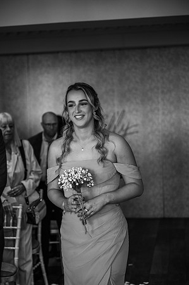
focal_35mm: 70
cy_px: 142
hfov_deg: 19.4
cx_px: 94
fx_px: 552
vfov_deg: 28.9
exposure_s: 1/200
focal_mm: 70
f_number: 2.8
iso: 1100
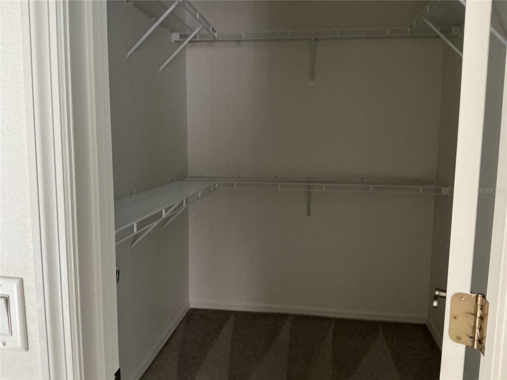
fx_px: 425
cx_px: 254
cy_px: 190
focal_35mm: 29
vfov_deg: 48.2
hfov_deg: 61.7
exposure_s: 1/40
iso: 250
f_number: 1.8
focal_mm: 3
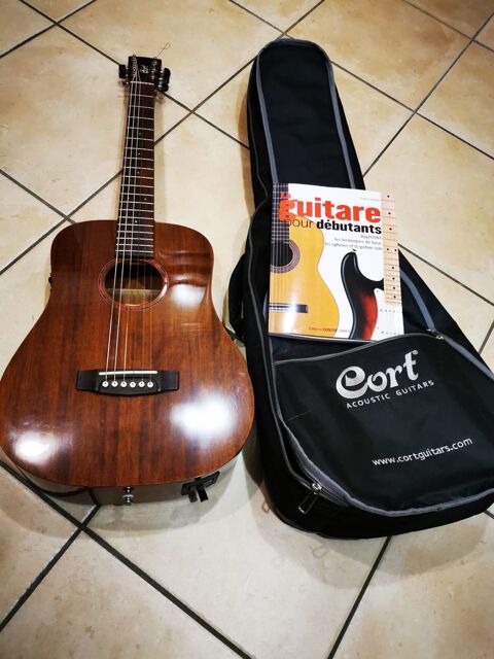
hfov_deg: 51.4
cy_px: 330
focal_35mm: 27
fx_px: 514
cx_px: 247
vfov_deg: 65.3
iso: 400
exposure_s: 1/50
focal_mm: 5.58
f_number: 1.8
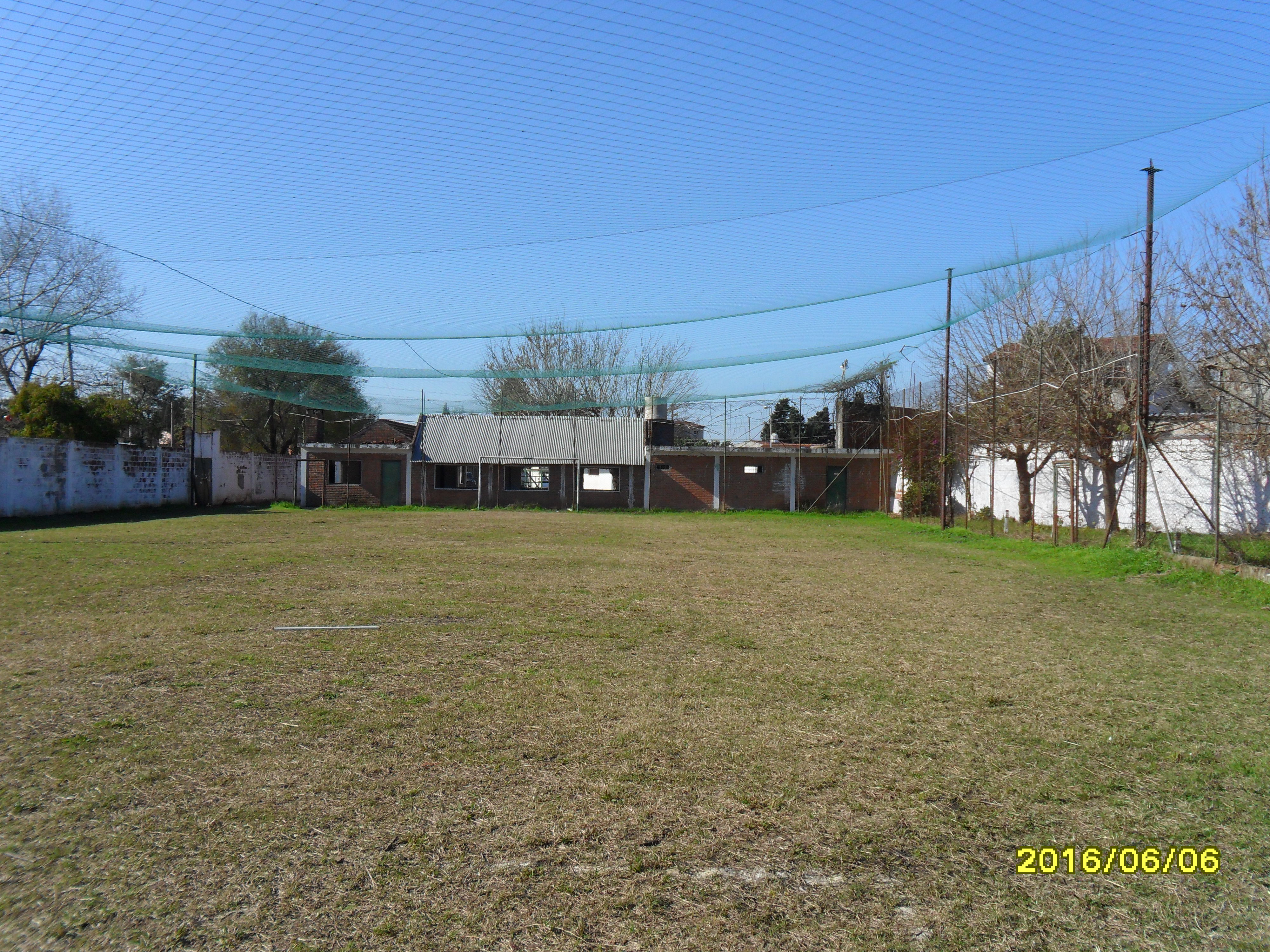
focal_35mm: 32
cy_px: 476
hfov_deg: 56.8
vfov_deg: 44.2
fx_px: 1174
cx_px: 635
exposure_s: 1/1000
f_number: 3.7
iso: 100
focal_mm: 5.7
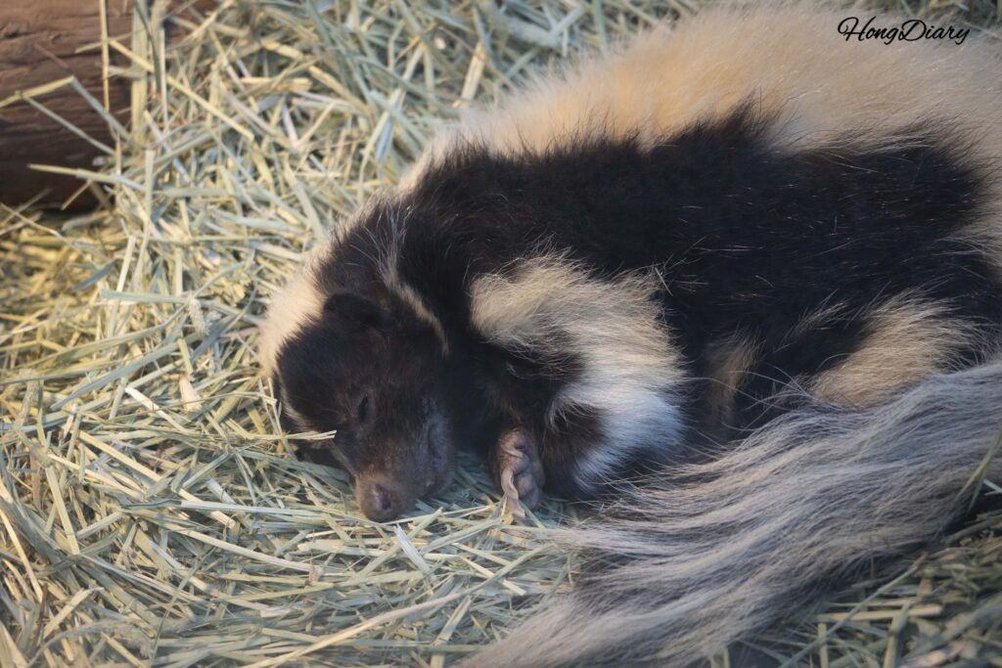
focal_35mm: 60
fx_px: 1670
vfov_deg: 22.6
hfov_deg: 33.4
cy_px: 334
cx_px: 501
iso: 1250
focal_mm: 60
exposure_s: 1/160
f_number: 5.6
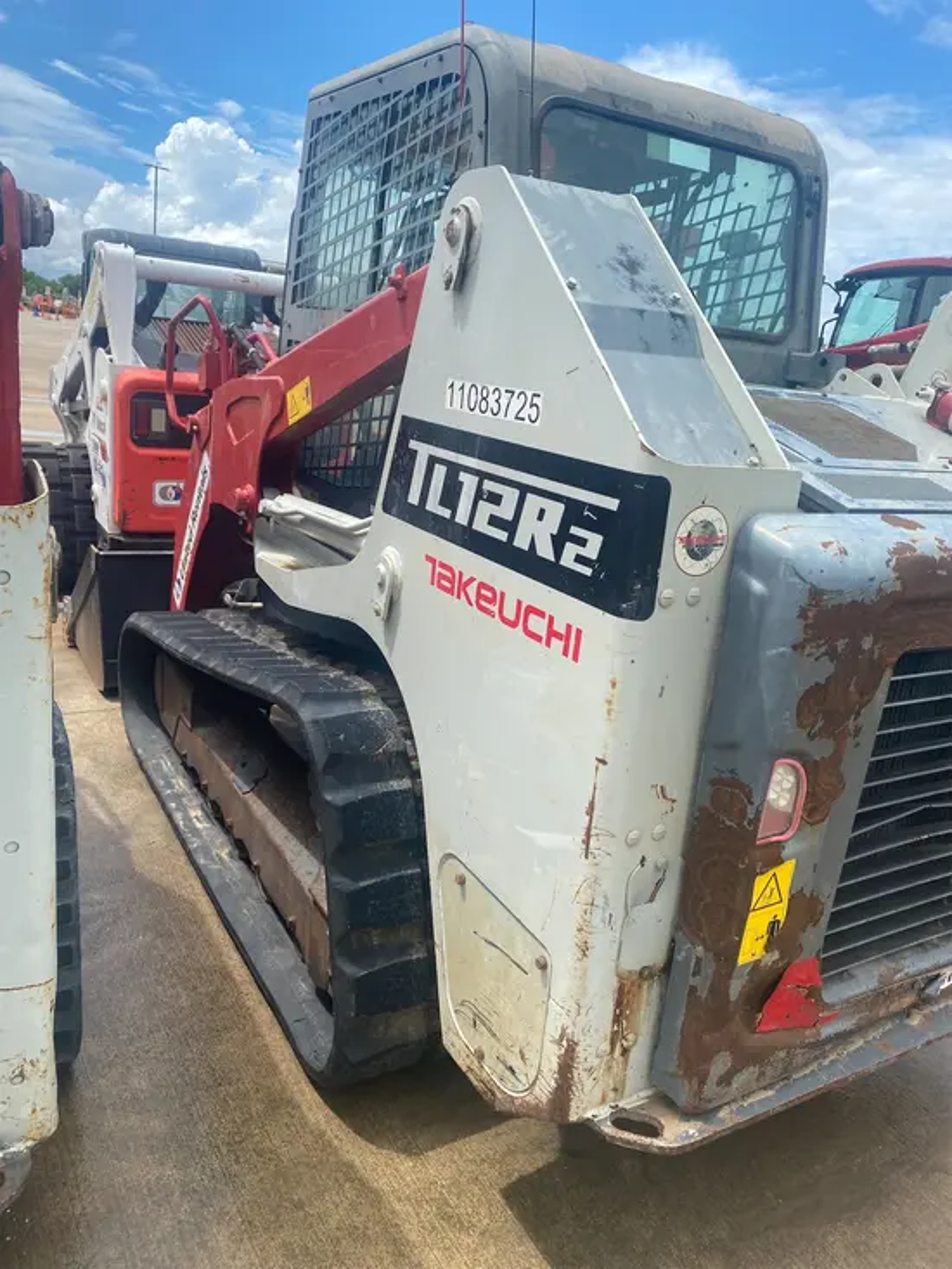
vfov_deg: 67.3
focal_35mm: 26
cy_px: 634
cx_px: 476
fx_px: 953
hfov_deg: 53.1
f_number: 1.8
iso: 32
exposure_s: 1/2222
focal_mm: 4.25
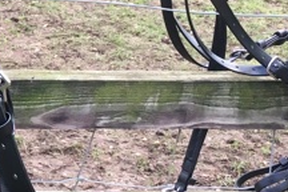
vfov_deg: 9.6
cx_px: -188
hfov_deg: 13.3
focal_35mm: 143
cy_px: 97
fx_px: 1144
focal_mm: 4.15
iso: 25
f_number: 2.2
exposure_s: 1/33
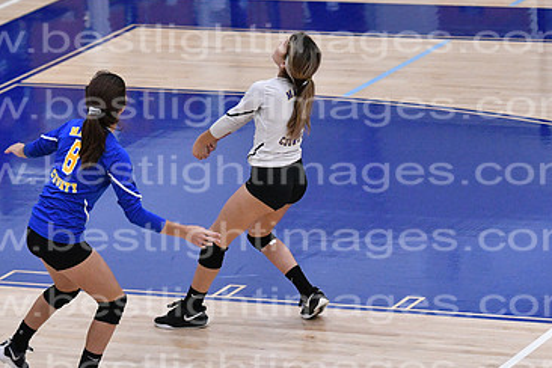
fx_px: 4232
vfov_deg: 5.0
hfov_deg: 7.5
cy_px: 141
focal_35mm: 276
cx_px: 244
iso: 6400
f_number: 3.2
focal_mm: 116
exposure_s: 1/1250
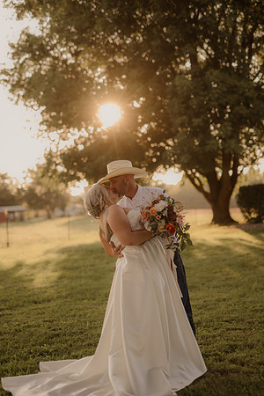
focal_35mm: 50
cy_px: 198
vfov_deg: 39.6
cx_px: 132
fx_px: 550
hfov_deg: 27.0
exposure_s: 1/640
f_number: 2.8
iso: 200
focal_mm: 50
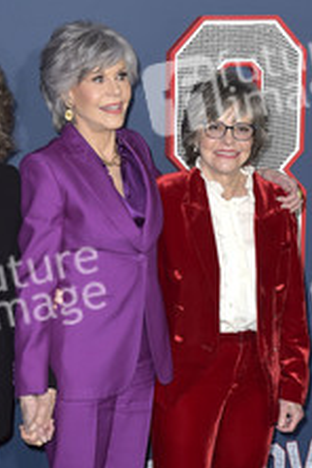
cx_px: 60
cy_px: 403
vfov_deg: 22.2
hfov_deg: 15.1
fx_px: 1170
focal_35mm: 90
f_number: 6.3
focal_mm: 50
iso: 400
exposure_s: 1/250
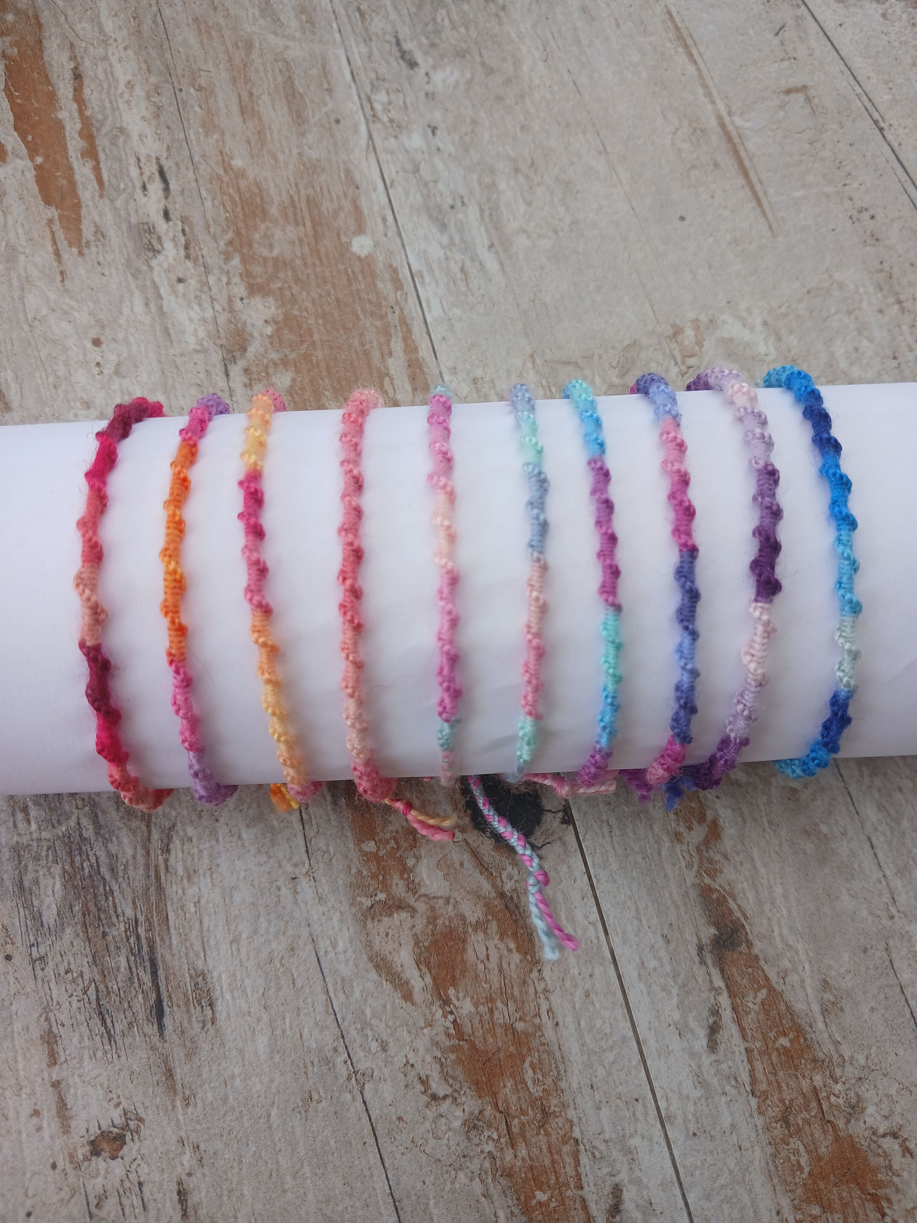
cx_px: 458
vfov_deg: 65.3
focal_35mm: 27
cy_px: 612
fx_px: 954
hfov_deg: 51.4
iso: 20
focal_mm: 3.98
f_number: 1.8
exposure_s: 1/121
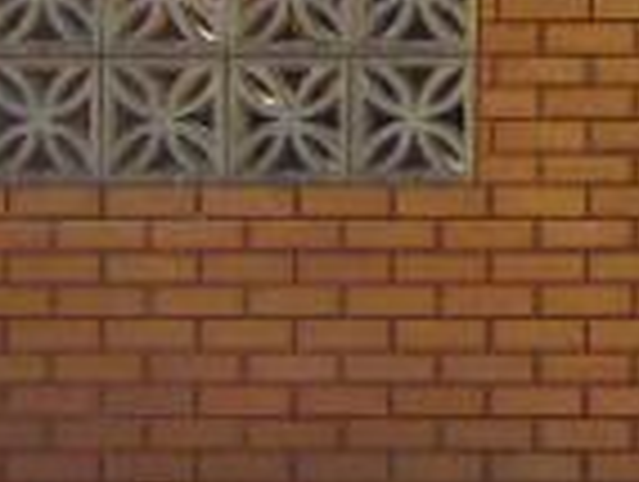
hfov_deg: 8.9
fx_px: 3994
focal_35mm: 216
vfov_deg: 6.6
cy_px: -545
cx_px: 963
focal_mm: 5.5
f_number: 3.2
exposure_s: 1/400
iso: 64
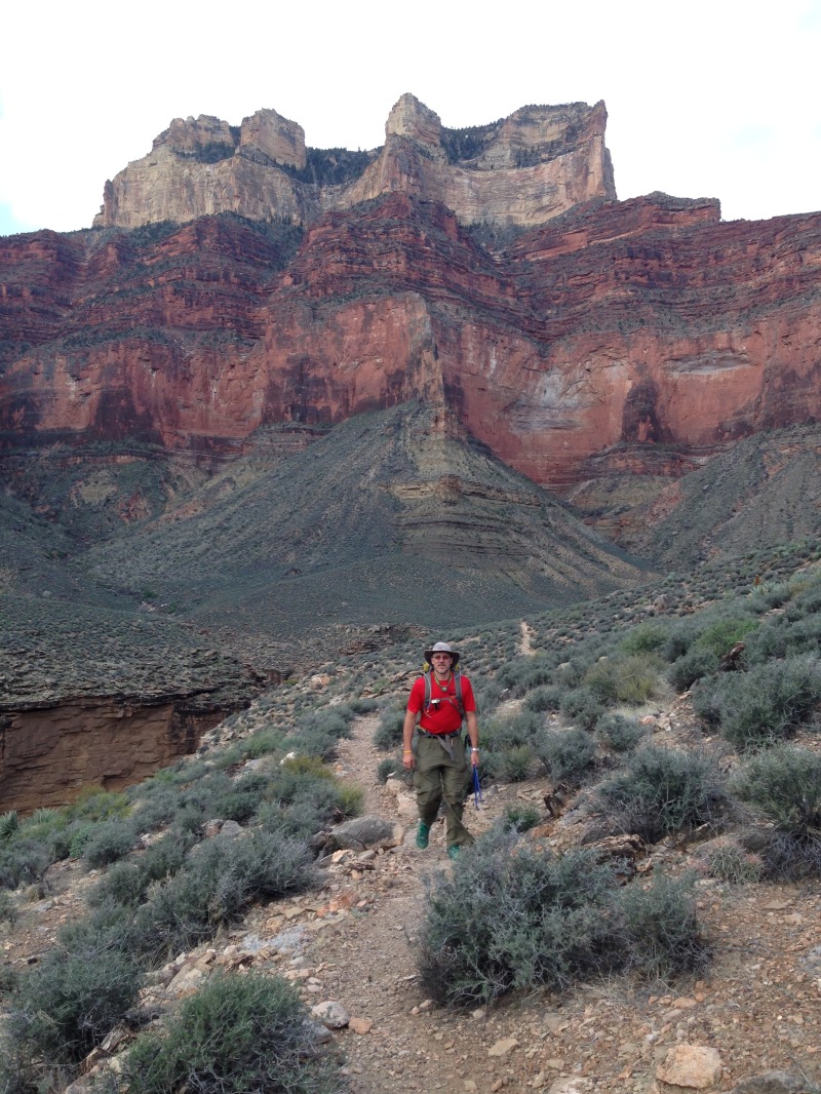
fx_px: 1043
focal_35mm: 33
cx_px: 410
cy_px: 547
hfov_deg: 43.0
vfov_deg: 55.3
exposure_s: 1/201
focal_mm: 4.12
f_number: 2.4
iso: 50
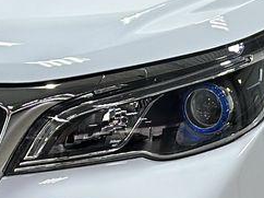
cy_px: 156
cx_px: 134
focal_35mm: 286
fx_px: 2179
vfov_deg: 5.2
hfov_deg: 6.9
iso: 64
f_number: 1.78
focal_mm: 6.86
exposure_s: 1/100
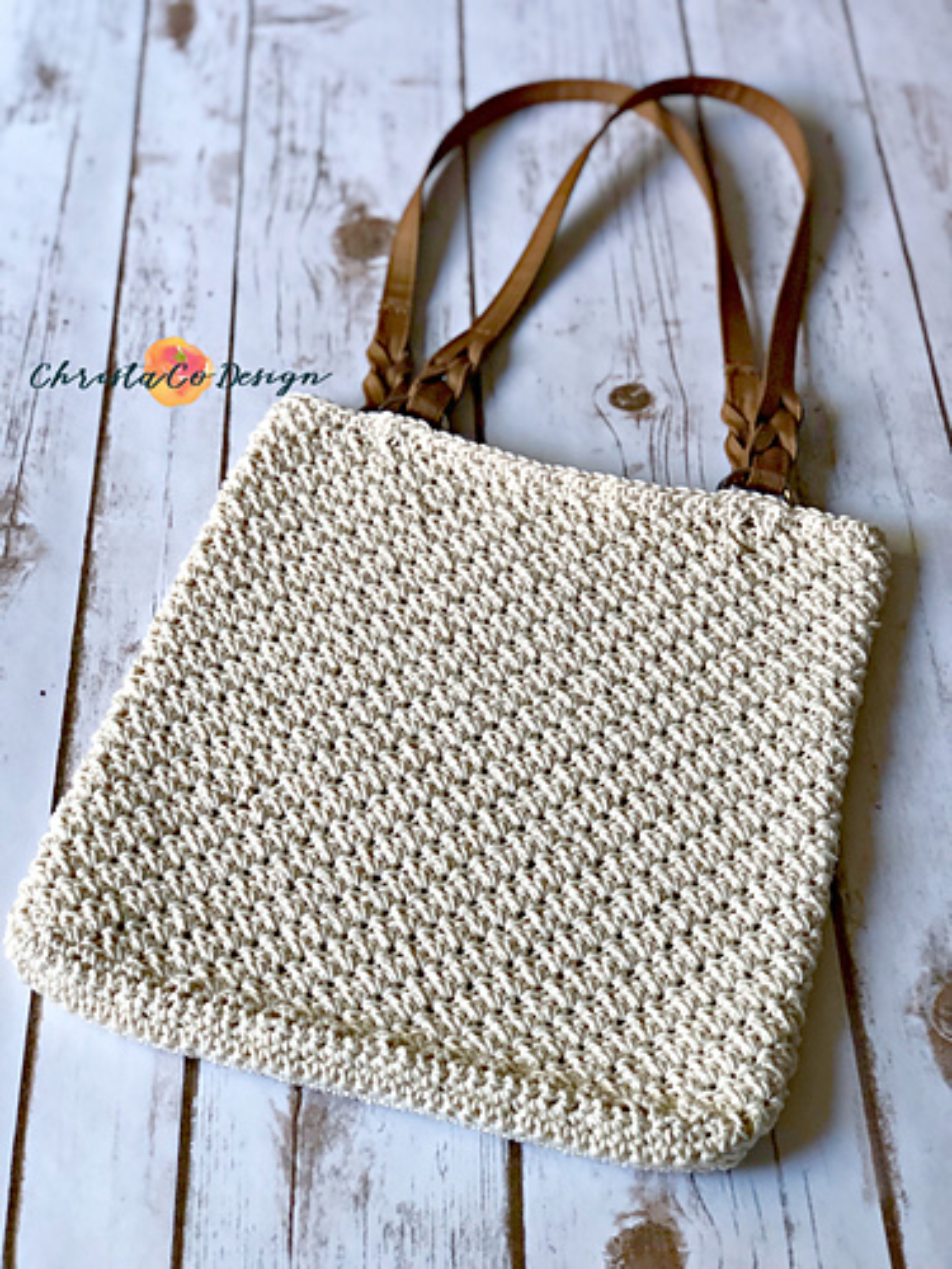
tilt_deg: -50.9
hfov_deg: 25.7
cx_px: 476
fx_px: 2090
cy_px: 634
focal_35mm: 57
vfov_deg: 33.8
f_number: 2.8
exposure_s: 1/60
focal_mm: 6.6
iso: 250
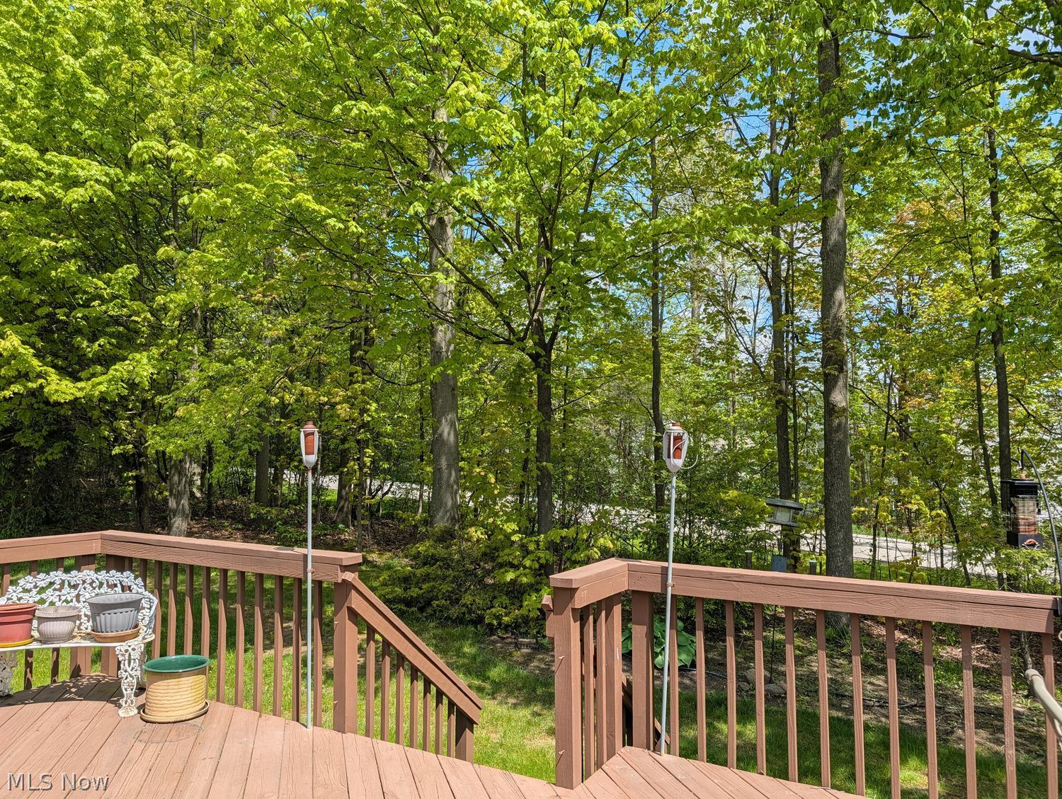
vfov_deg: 56.9
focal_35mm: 24
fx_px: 737
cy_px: 400
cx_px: 531
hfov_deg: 71.5
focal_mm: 6.9
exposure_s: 1/4926
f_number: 1.68
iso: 17
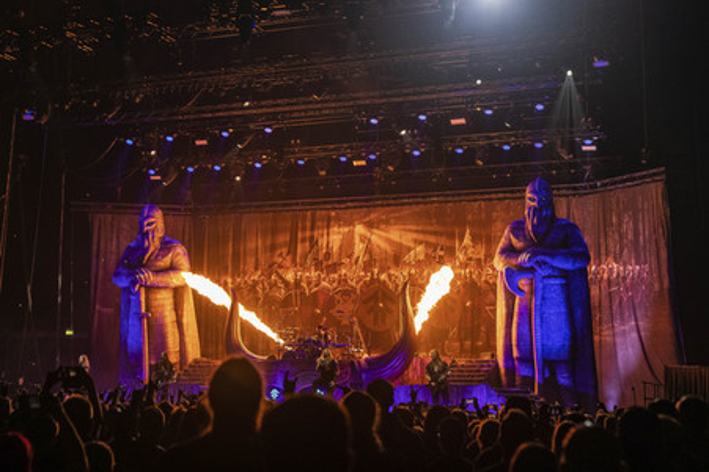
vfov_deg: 26.0
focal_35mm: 52
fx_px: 1023
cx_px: 354
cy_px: 236
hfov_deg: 38.2
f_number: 3.2
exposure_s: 1/400
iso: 2500
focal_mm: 52
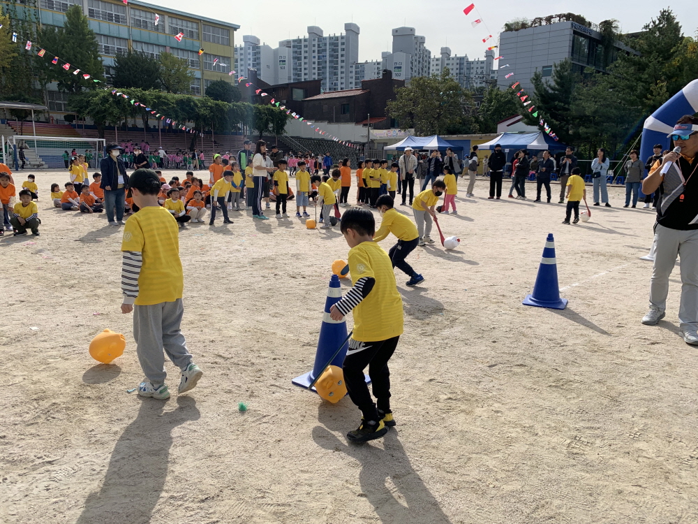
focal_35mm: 26
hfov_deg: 67.3
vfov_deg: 53.1
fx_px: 524
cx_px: 349
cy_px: 262
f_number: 1.8
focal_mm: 4.25
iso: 25
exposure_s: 1/2364
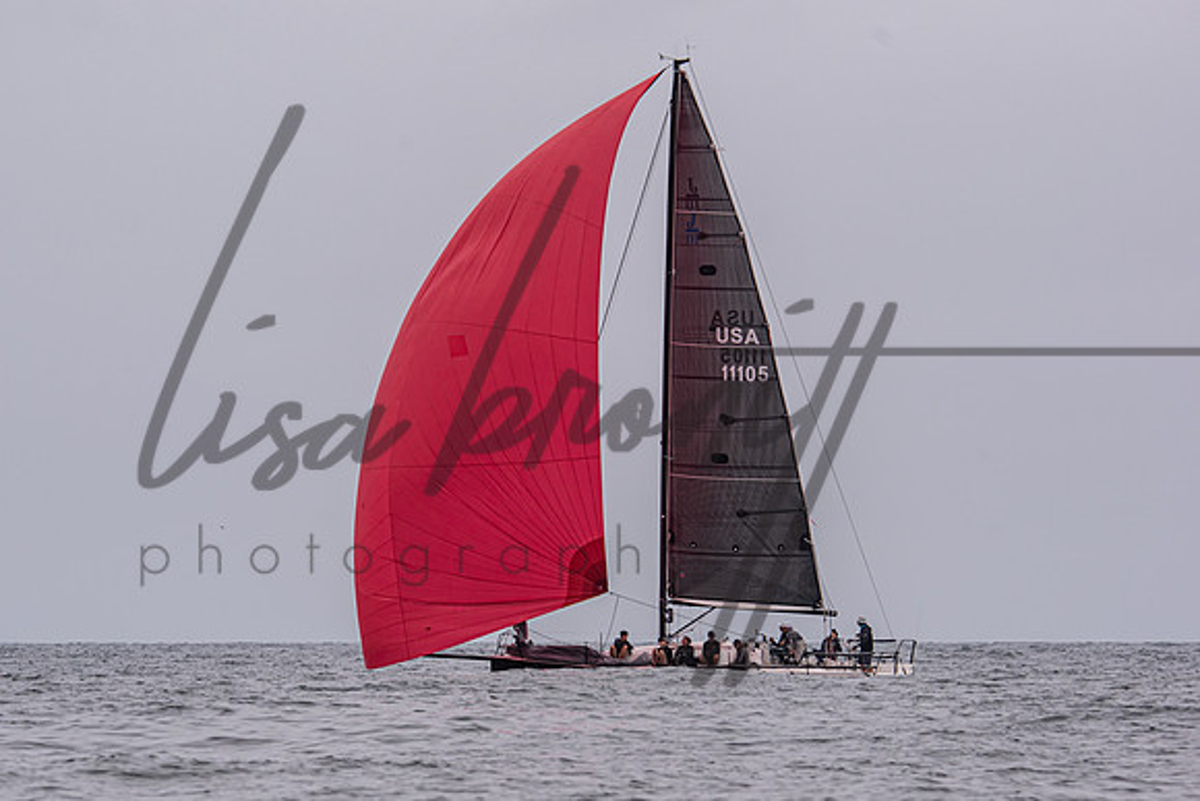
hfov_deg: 5.7
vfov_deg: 3.8
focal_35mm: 361
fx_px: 12021
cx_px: 593
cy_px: 449
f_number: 5.3
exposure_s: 1/1250
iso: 200
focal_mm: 210
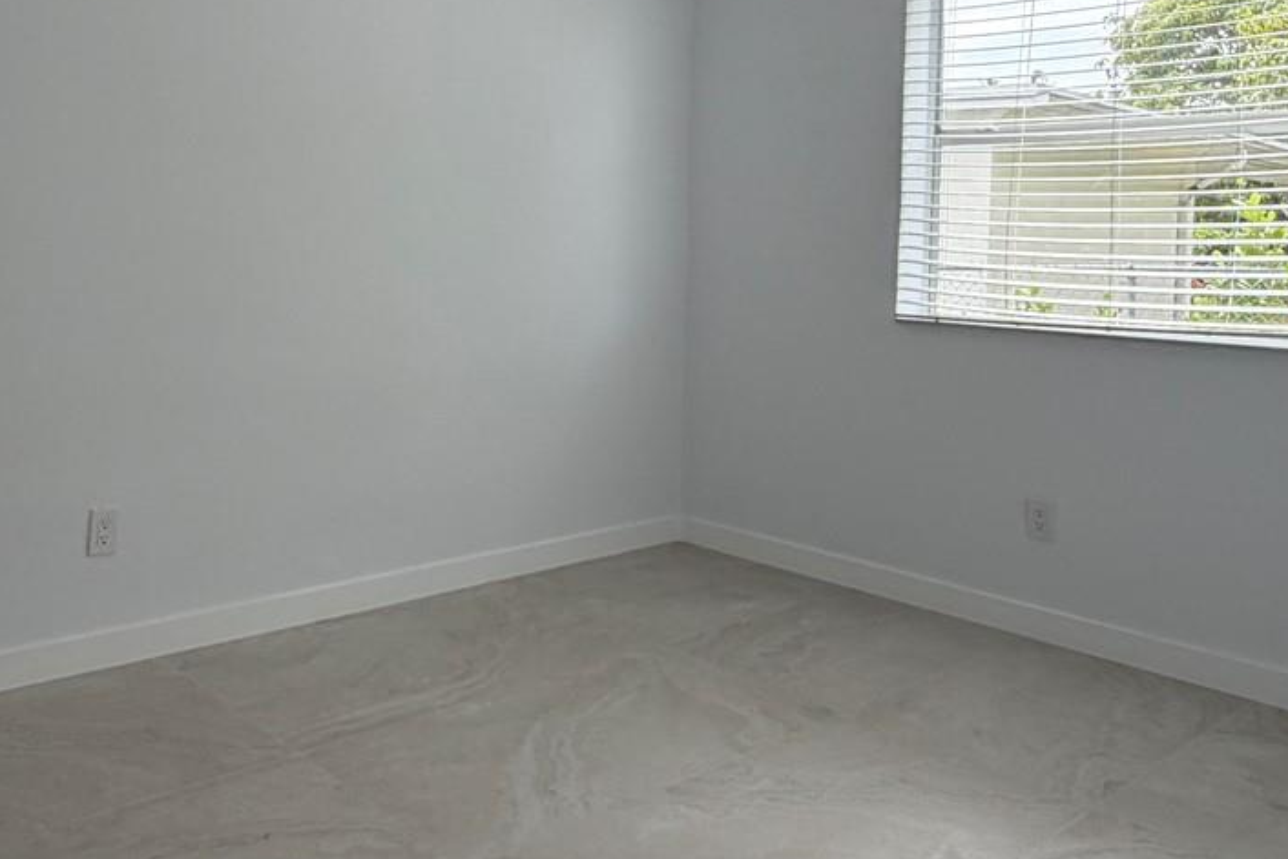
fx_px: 1181
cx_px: 491
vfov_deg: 39.2
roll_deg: -1.2
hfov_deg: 56.6
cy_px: 250
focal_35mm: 33
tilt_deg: -1.1
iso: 50
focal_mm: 2.22
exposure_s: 1/135
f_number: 2.2
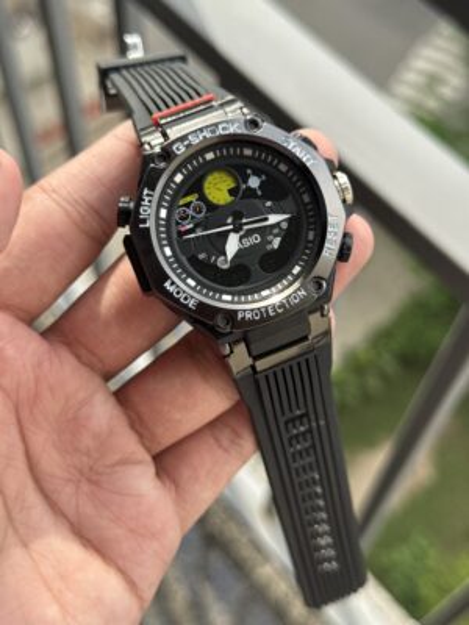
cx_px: 234
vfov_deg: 39.7
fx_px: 867
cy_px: 312
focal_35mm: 48
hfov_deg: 30.3
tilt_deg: -59.9
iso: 64
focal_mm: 6.76
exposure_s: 1/739
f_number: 1.78
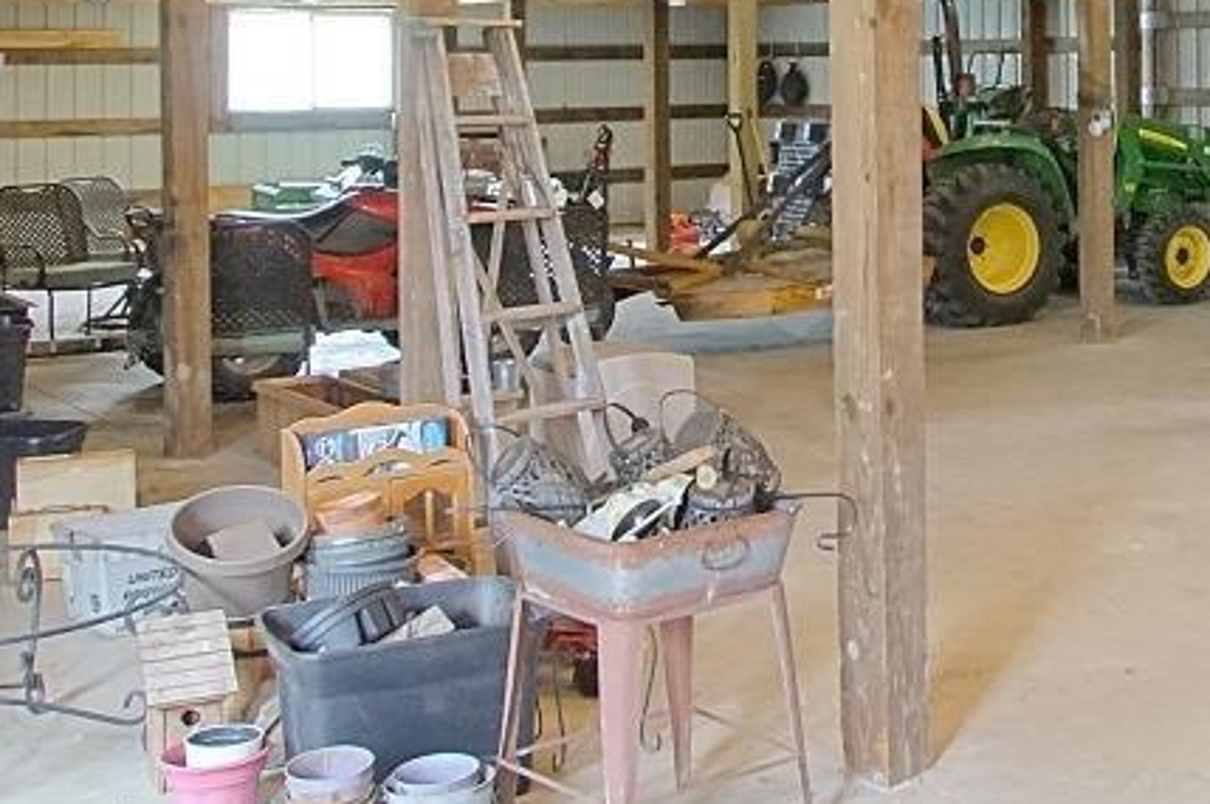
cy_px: -8
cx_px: 1142
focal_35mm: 58
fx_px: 1939
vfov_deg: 22.5
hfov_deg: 32.5
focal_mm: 11
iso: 2500
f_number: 5.6
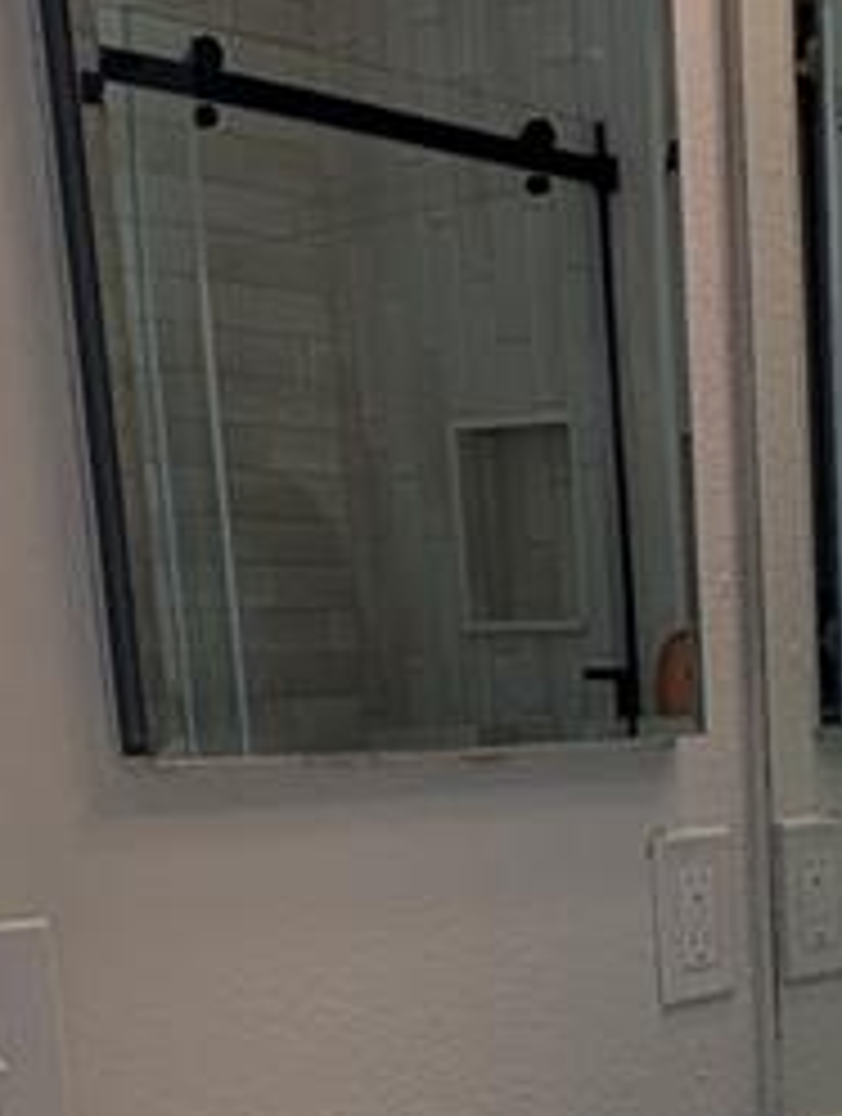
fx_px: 1875
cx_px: 1087
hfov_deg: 22.7
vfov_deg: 30.5
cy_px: 1148
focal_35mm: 58
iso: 34
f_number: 1.7
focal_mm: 2.02
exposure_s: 1/164
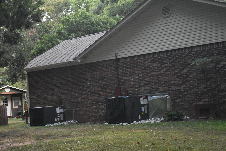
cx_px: 113
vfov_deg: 22.6
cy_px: 76
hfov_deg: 33.4
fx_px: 377
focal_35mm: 60
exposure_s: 1/60
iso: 3200
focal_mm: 40
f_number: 4.8
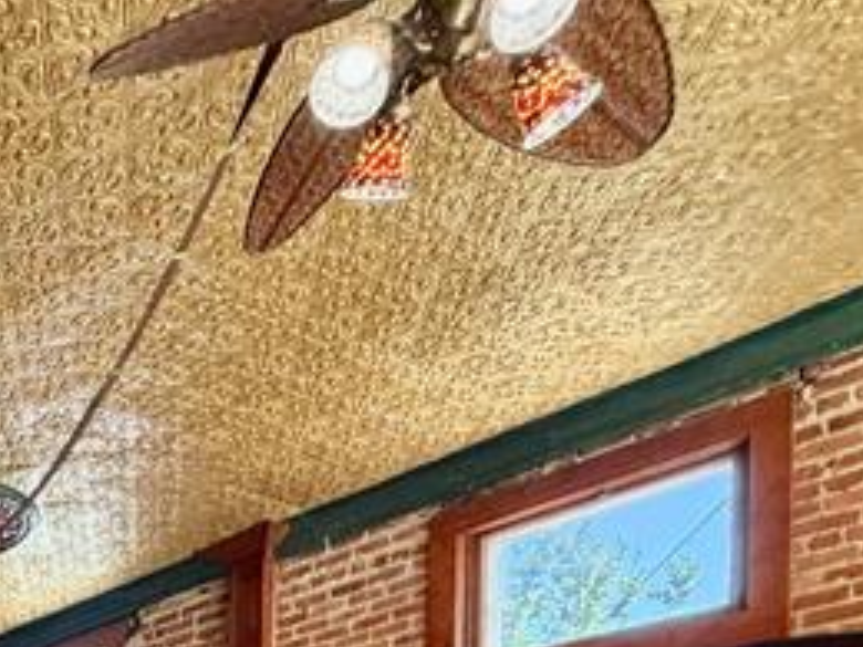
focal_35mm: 46
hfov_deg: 32.1
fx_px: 1147
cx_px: -237
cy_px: 1002
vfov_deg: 23.9
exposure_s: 1/60
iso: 250
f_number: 2.2
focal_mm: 2.22
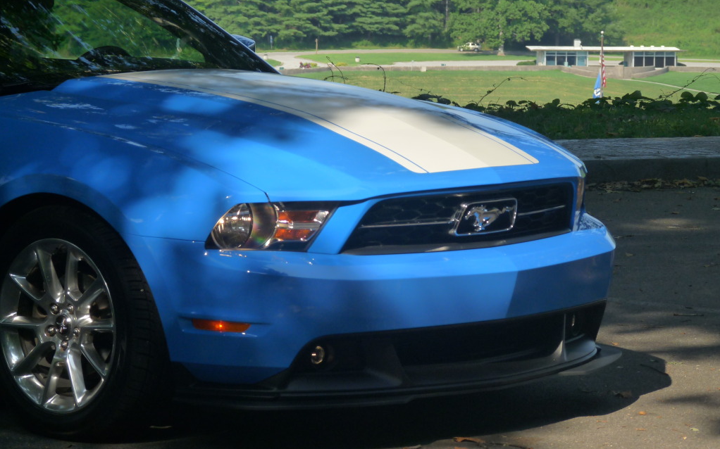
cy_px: 250
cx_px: 360
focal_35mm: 187
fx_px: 3668
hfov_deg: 11.2
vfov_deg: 7.0
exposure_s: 1/250
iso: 160
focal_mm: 31.2
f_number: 4
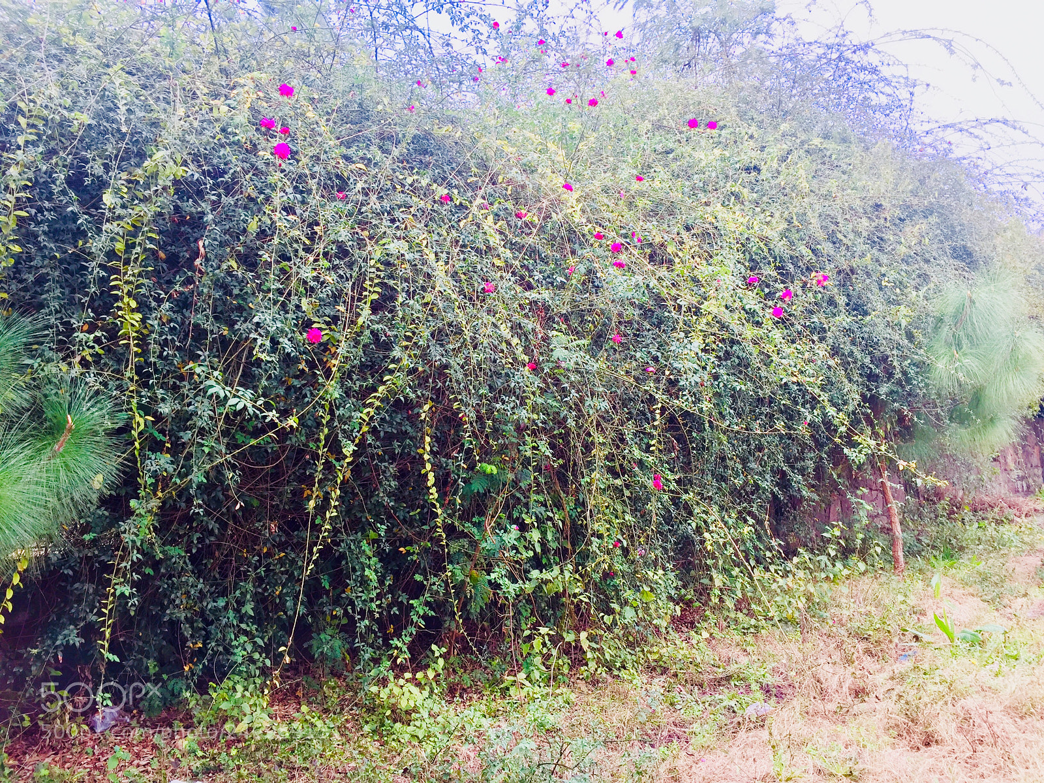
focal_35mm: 29
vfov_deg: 48.2
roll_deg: +3.9
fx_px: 875
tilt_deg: +5.7
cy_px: 392
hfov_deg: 61.7
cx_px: 522
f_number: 2.2
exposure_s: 1/159
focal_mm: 4.15
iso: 32
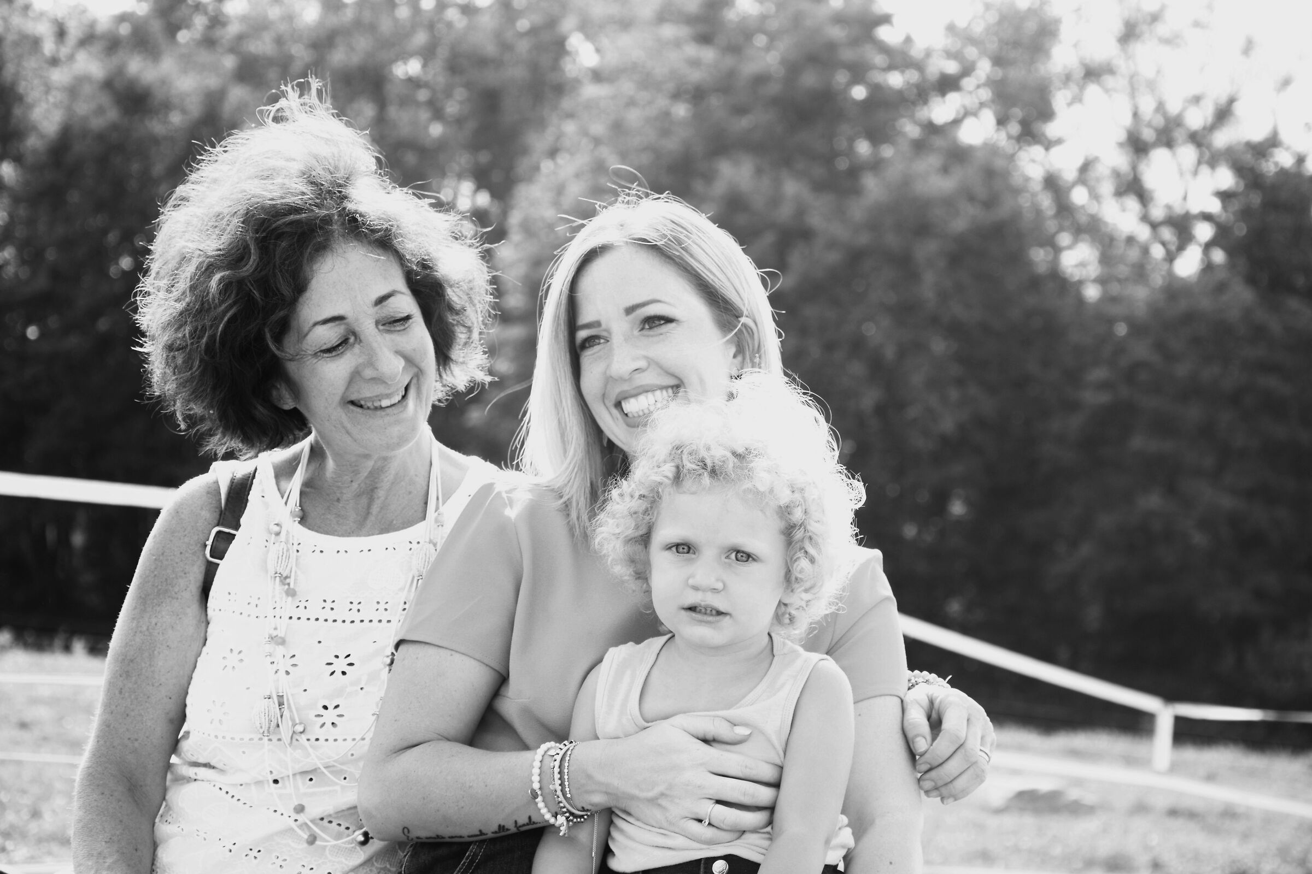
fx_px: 3826
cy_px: 437
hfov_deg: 19.5
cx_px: 656
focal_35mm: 105
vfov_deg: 13.0
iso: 100
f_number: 5.6
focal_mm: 70
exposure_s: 1/40
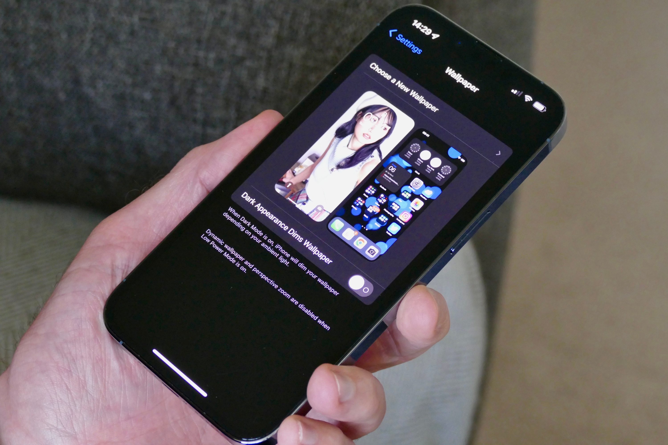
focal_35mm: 88
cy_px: 222
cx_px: 334
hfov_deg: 23.1
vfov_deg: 15.5
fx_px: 1633
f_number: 4.5
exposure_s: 1/50
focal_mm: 32.24
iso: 1600
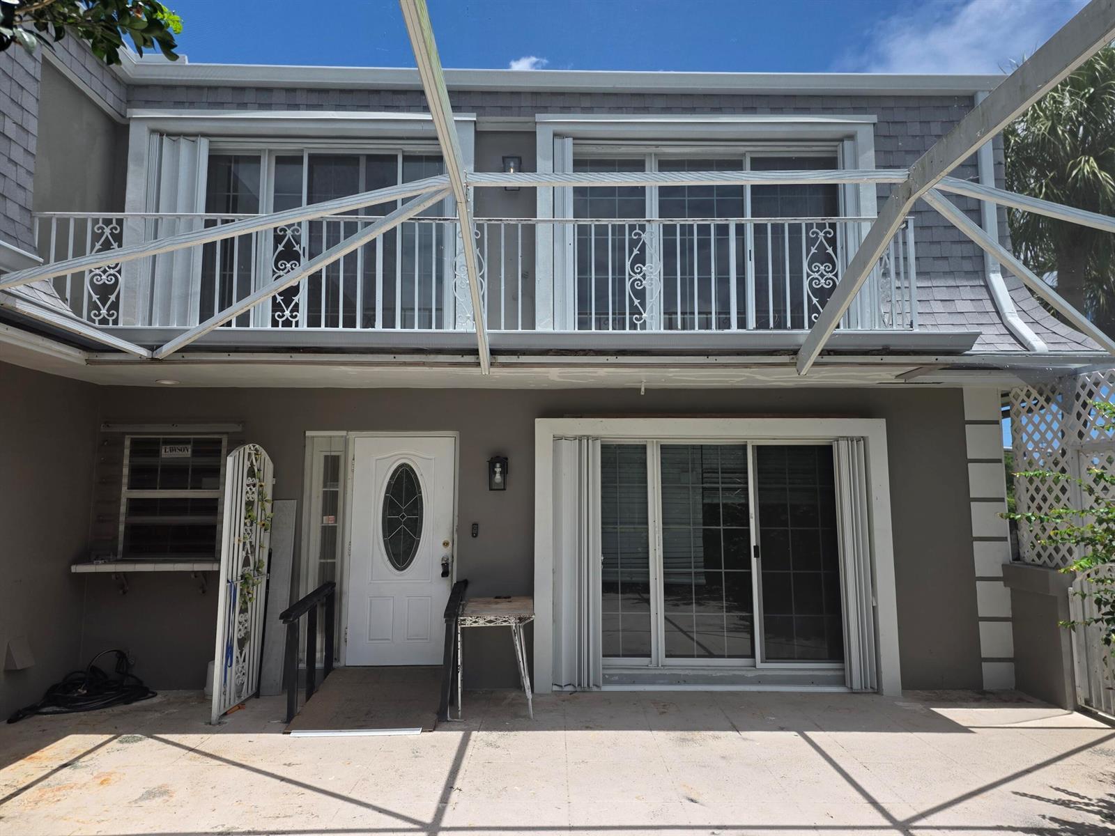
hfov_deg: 73.9
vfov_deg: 58.9
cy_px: 418
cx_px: 558
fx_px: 741
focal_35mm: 23
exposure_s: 1/4237
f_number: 1.7
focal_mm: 6.25
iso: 80
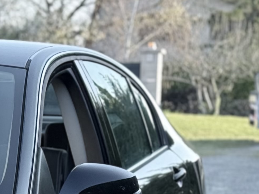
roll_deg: -0.8
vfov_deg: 7.4
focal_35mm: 198
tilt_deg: -4.5
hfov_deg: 9.5
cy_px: 238
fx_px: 1482
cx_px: -201
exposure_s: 1/1027
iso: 64
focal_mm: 6.76
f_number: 1.78
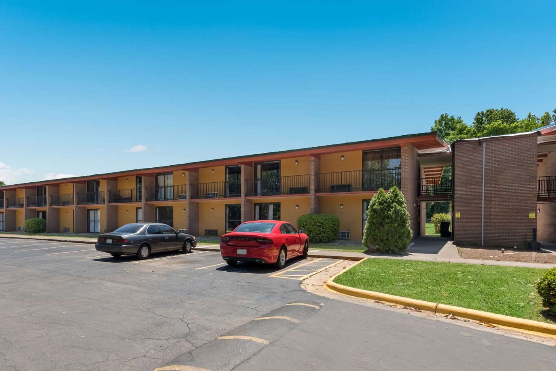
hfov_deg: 96.7
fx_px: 247
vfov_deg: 73.8
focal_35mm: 16
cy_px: 182
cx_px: 281
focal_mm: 15
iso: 64
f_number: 11
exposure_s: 1/10
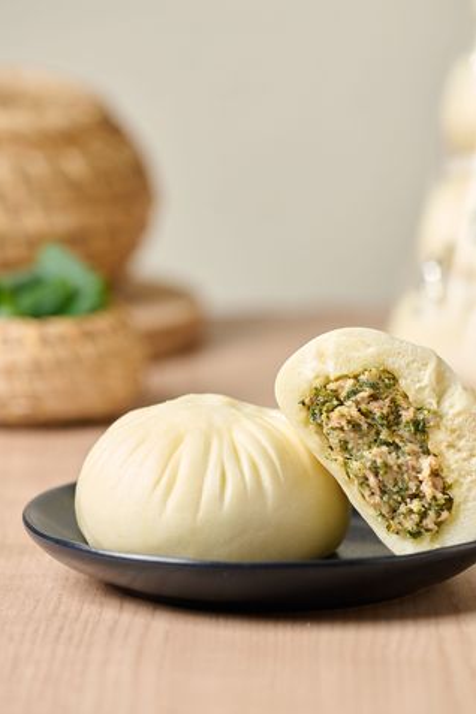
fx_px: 5989
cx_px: 298
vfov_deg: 6.8
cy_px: 358
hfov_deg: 4.6
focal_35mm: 302
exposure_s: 1/100
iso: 125
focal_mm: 200
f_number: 4
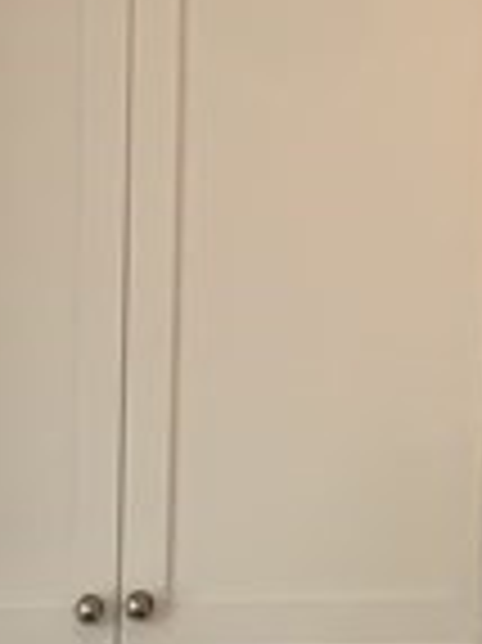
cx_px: -288
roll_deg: +0.3
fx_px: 2603
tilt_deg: -10.5
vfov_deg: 12.8
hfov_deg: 10.2
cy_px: 1153
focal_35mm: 140
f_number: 1.8
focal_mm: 4.25
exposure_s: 1/60
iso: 320
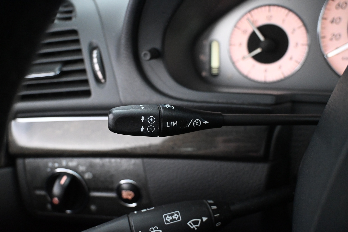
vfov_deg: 41.7
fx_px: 304
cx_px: 174
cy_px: 116
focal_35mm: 32
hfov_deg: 59.5
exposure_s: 1/30
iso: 5600
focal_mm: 21
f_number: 4
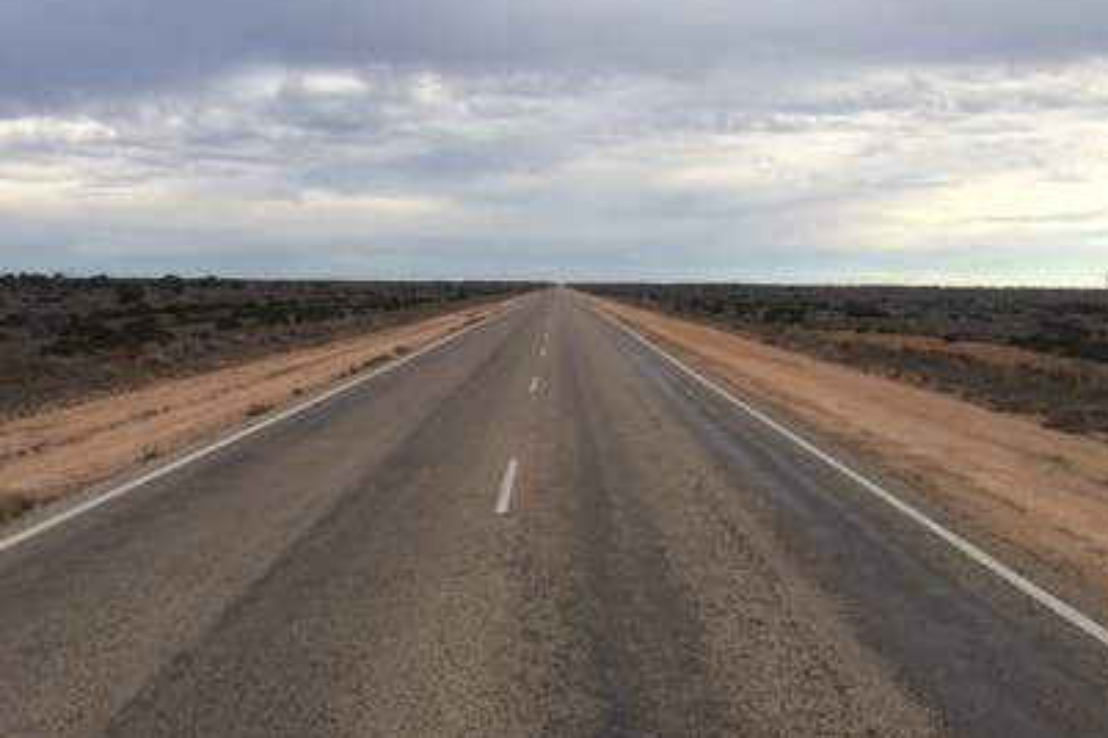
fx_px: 1200
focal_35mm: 39
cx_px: 474
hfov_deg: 49.4
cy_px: 209
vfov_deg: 33.7
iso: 32
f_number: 2.2
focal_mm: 4.15
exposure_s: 1/933
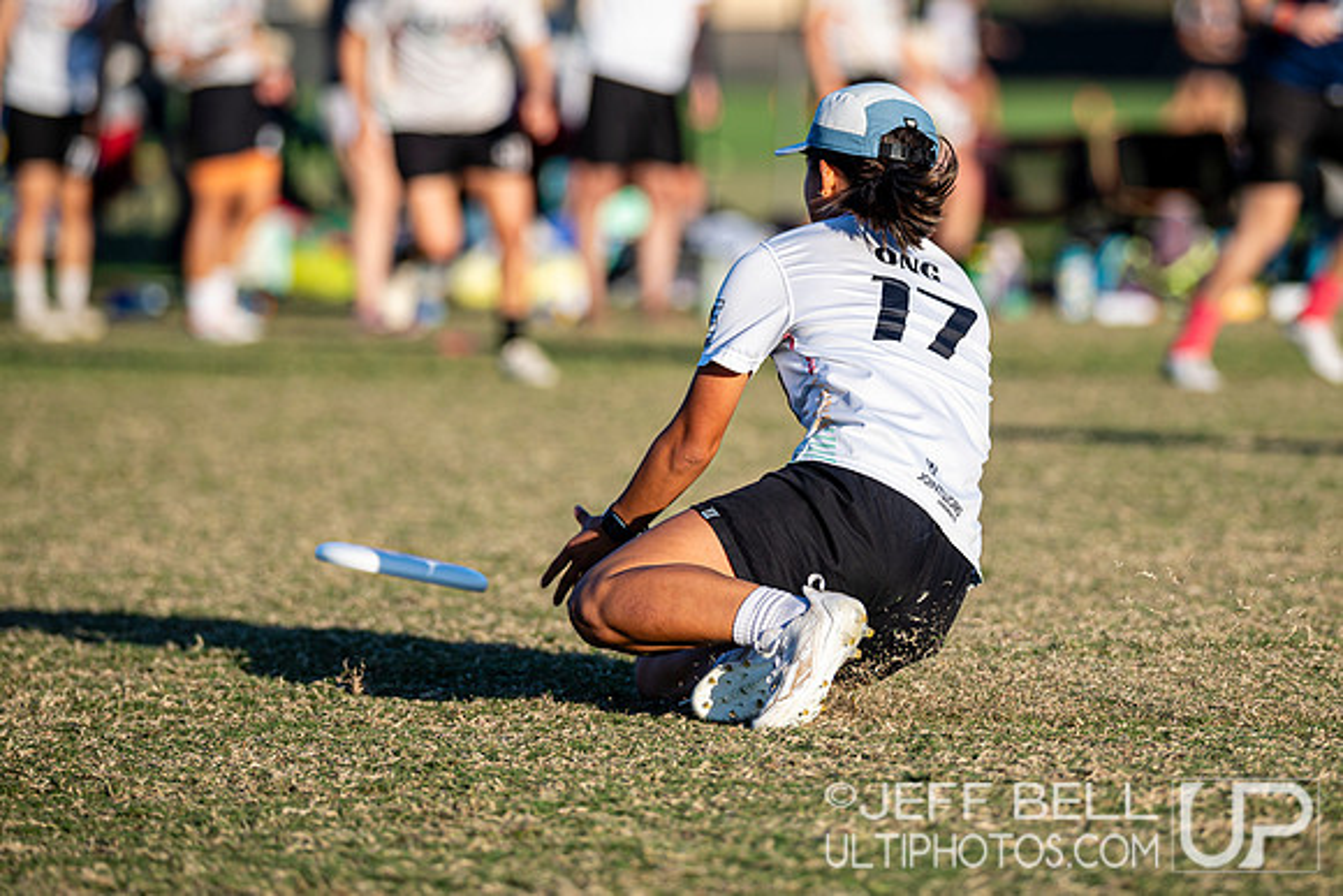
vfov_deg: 4.7
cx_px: 826
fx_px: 11004
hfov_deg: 7.0
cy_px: 320
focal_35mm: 295
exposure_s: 1/1250
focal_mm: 210
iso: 100
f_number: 3.2
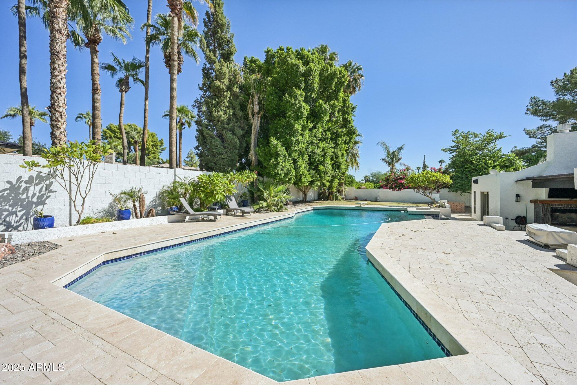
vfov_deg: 81.2
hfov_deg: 104.3
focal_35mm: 14
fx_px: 224
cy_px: 192
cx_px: 288
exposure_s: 1/1250
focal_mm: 14
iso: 500
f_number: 8
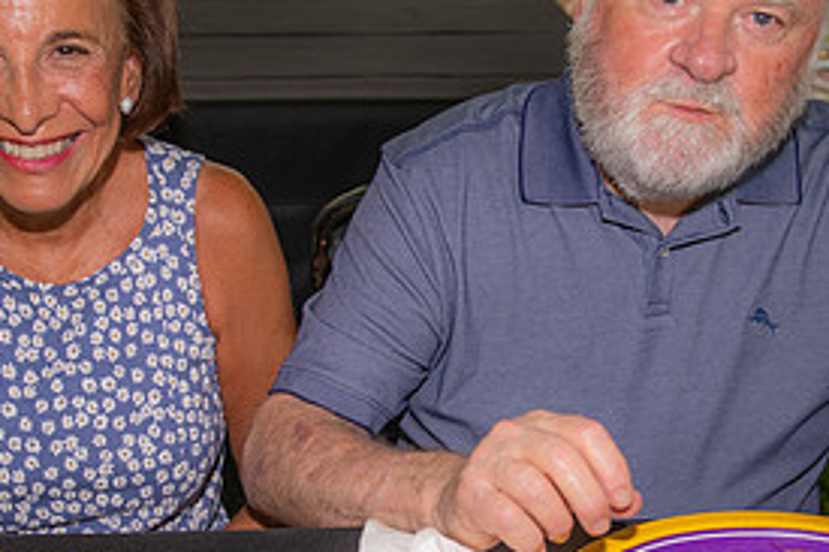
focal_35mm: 57
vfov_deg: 23.6
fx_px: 1312
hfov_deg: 35.0
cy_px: 389
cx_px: 371
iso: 64
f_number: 3.5
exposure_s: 1/60
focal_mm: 27
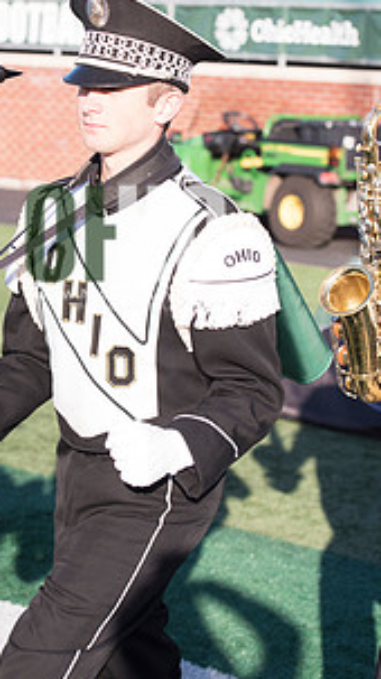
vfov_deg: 19.6
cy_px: 247
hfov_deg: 11.1
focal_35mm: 109
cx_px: 126
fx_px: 1961
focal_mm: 70
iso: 320
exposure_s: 1/800
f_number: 5
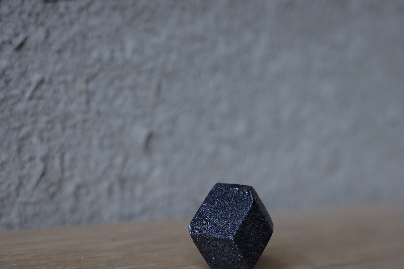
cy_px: 164
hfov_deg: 36.1
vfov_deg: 24.6
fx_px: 617
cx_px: 240
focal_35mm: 55
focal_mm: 26
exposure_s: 1/60
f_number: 2.8
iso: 200
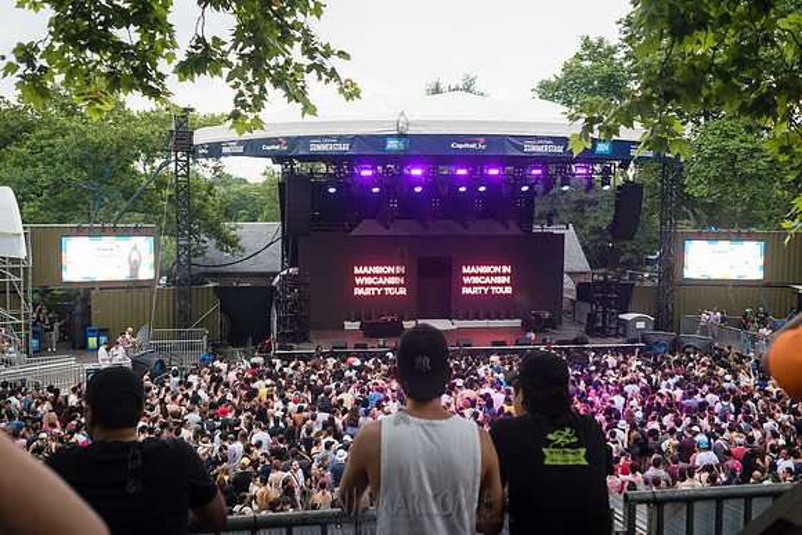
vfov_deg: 37.9
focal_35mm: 35
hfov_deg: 54.4
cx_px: 401
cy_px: 268
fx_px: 780
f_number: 3.5
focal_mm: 35
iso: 1000
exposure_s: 1/200
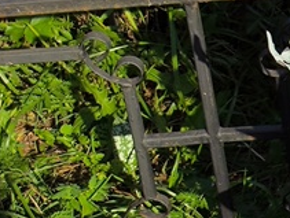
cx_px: 539
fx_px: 1586
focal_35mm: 189
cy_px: 56
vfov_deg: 7.9
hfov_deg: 9.8
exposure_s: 1/1908
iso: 50
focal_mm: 4.71
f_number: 1.7
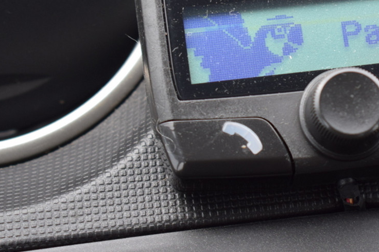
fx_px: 1652
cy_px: 28
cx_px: 338
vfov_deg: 8.7
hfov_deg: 13.0
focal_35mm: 157
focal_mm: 55
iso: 400
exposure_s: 1/100
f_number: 5.6
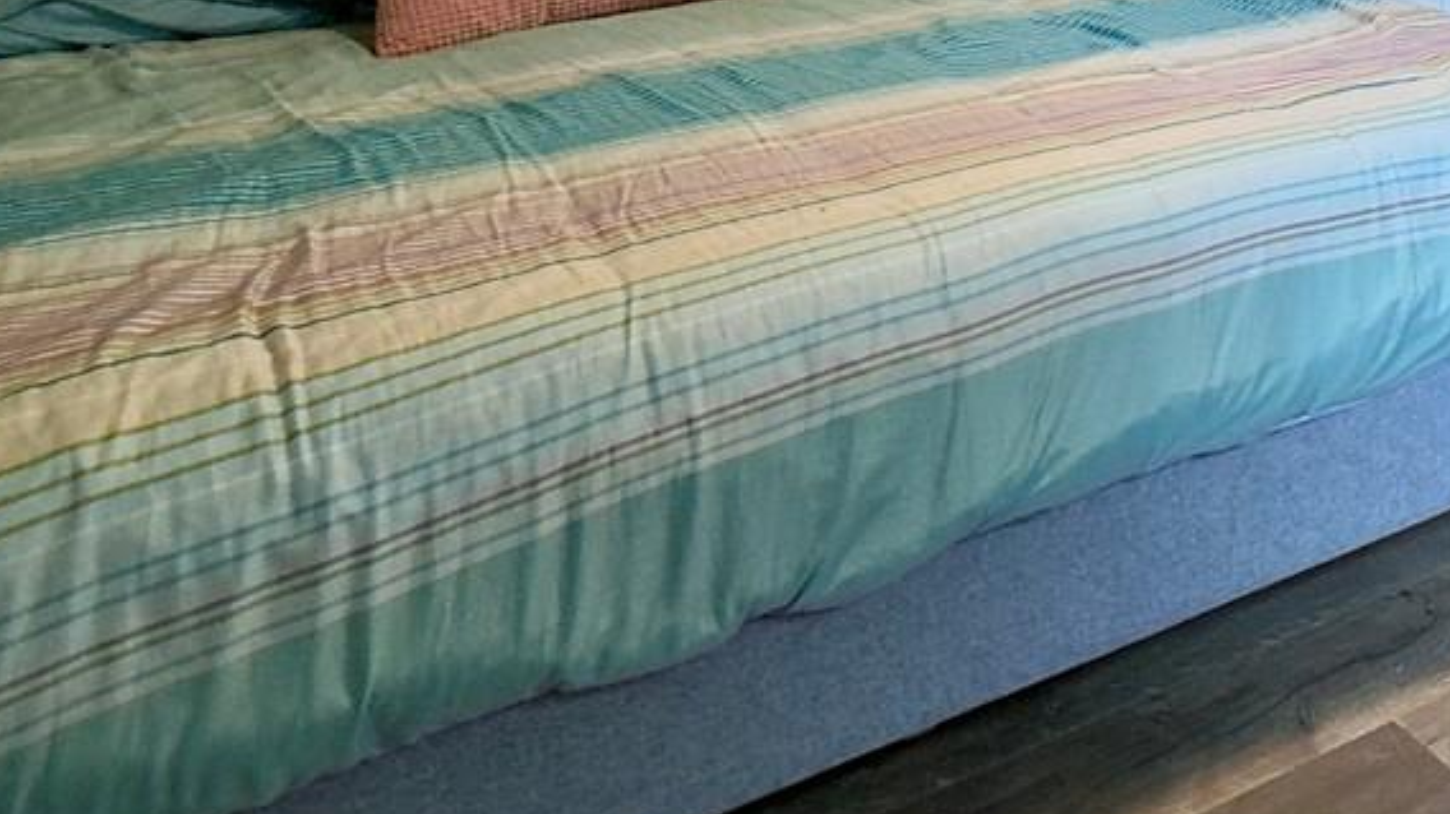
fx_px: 1653
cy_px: -276
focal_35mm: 43
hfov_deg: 43.2
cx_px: 1315
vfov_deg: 23.9
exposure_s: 1/60
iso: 250
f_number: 2.2
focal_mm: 2.22
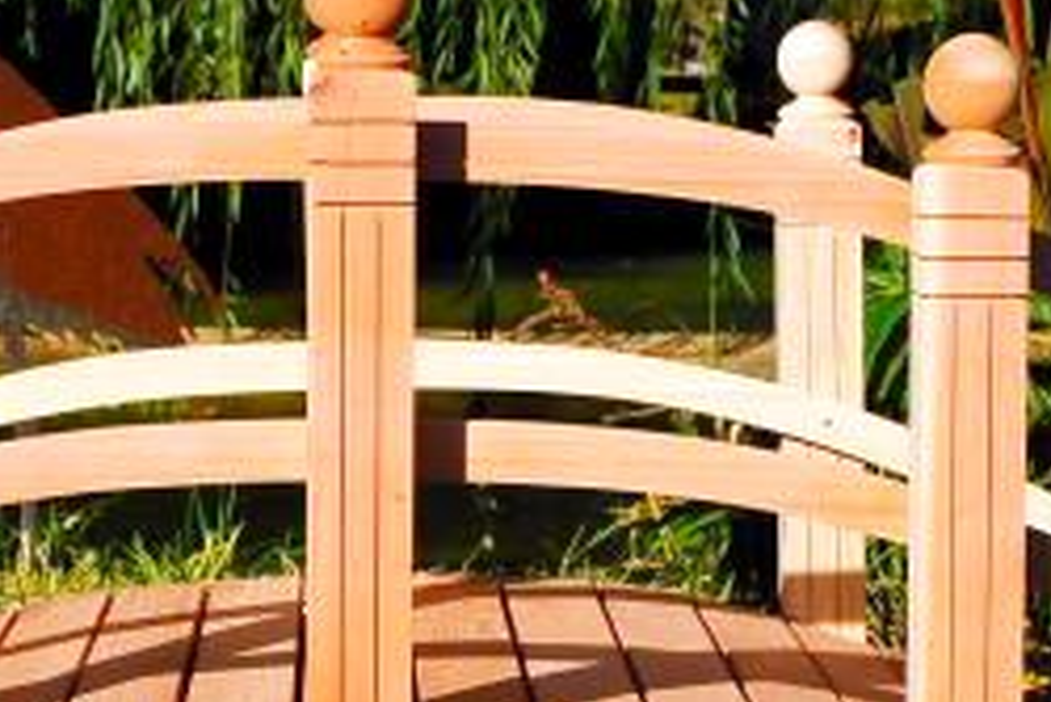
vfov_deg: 7.5
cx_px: 530
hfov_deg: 11.2
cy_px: 378
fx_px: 5375
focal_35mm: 184
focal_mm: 48
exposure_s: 1/640
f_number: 8
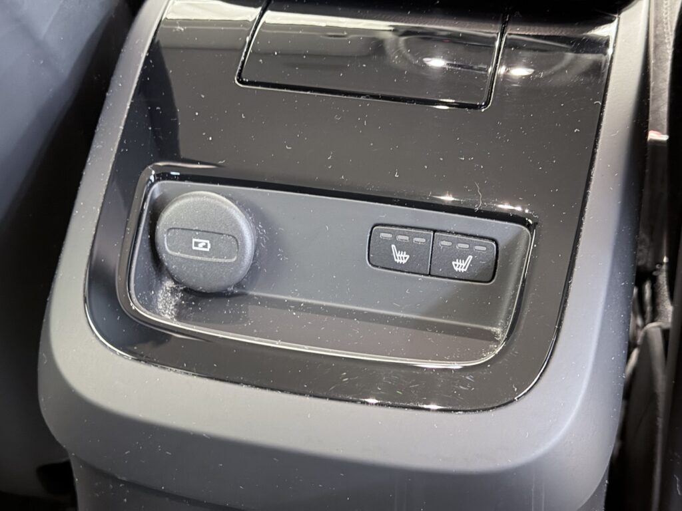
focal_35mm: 48
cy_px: 256
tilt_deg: -37.8
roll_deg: +1.4
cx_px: 341
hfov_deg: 39.7
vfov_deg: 30.3
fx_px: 946
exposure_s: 1/5
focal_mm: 6.76
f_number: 1.78
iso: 500
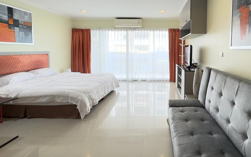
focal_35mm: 21
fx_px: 144
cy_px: 60
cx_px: 160
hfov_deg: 80.4
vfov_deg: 56.7
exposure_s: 1/100
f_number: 2.2
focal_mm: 2.22
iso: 200
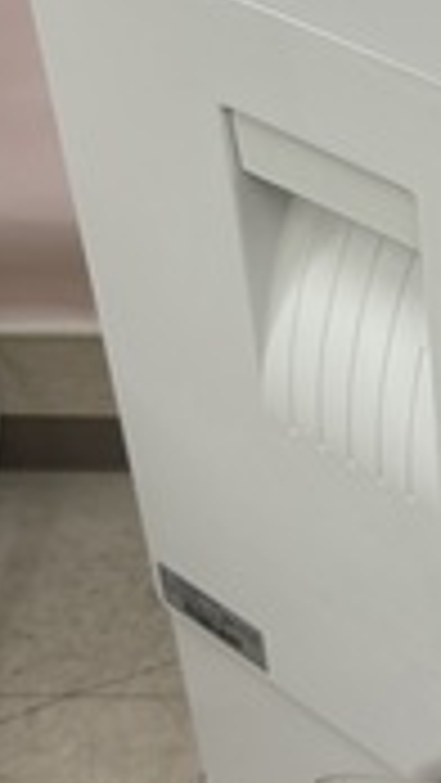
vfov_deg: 24.1
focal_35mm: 87
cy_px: 180
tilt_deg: -34.7
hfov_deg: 13.1
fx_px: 1807
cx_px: 675
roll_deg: +0.2
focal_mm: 5.96
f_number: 1.6
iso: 32
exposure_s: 1/120
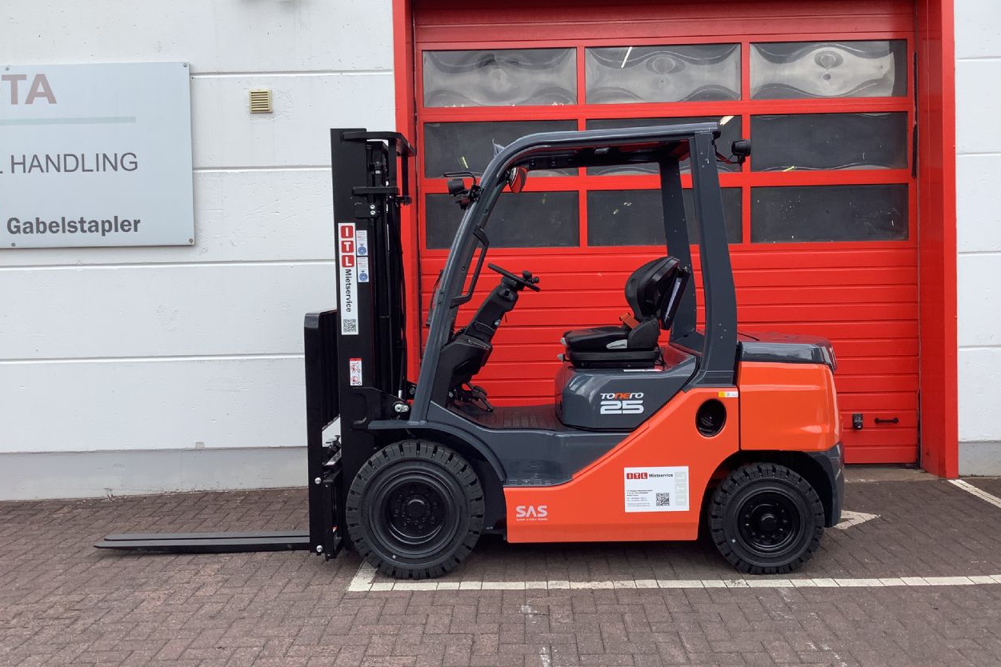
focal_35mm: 33
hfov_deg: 57.2
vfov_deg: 39.9
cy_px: 306
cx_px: 504
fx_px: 918
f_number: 2.4
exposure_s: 1/374
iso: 25
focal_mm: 3.3
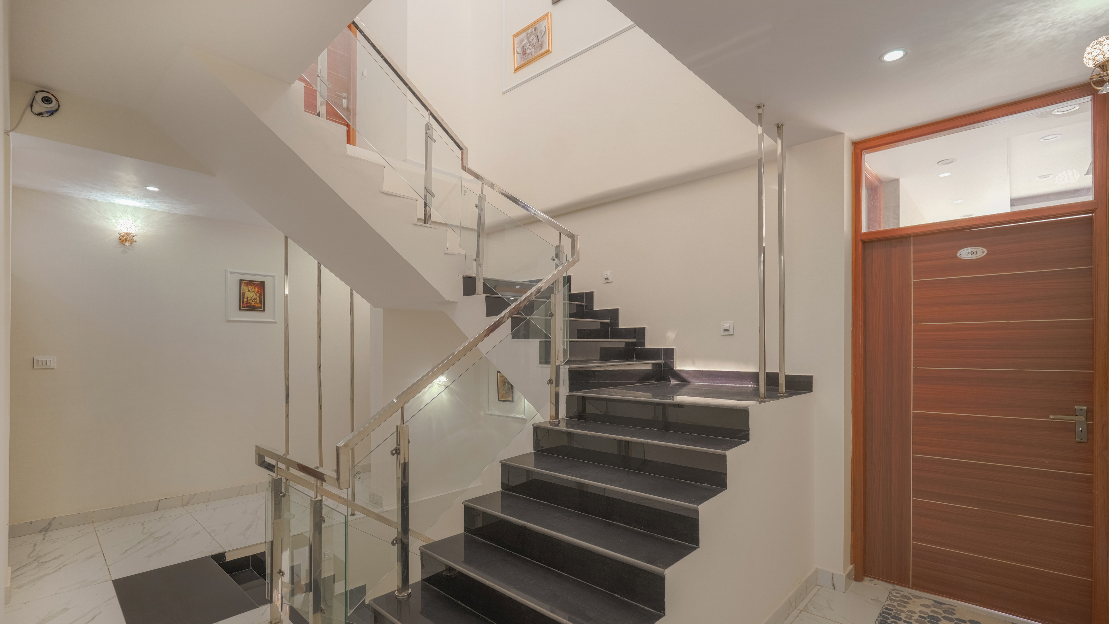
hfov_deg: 95.9
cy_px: 347
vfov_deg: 63.7
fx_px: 500
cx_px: 558
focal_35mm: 17
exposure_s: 1/20
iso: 400
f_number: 3.2
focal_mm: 16
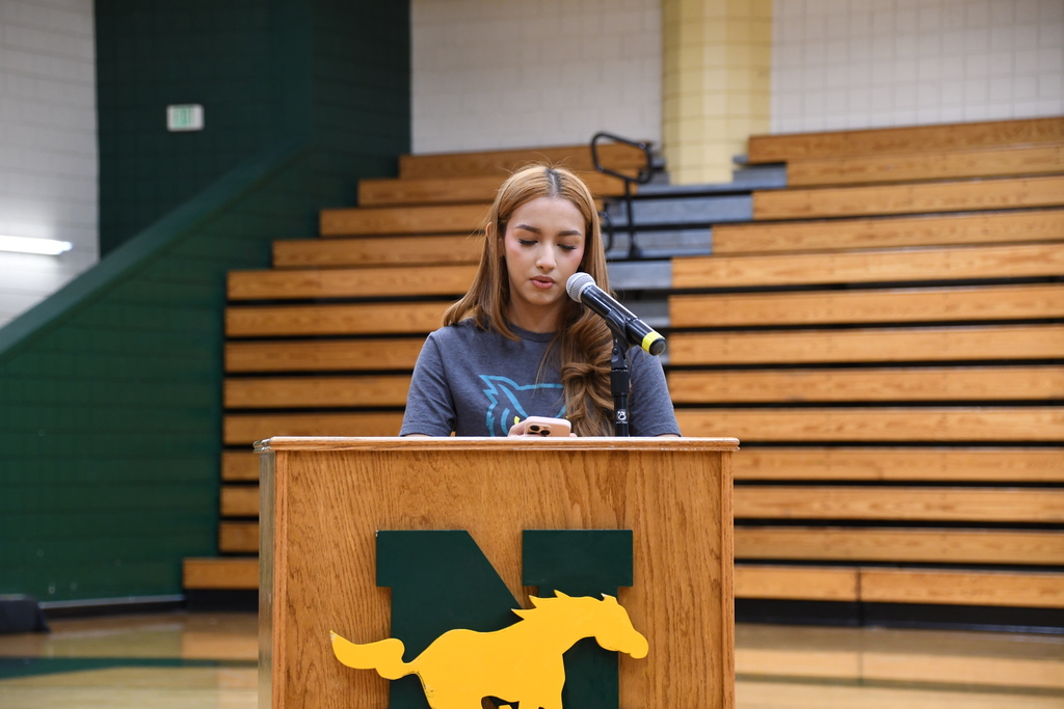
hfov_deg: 16.1
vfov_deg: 10.8
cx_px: 532
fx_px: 3754
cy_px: 354
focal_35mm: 127
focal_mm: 85
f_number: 5.6
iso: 1250
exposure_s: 1/80
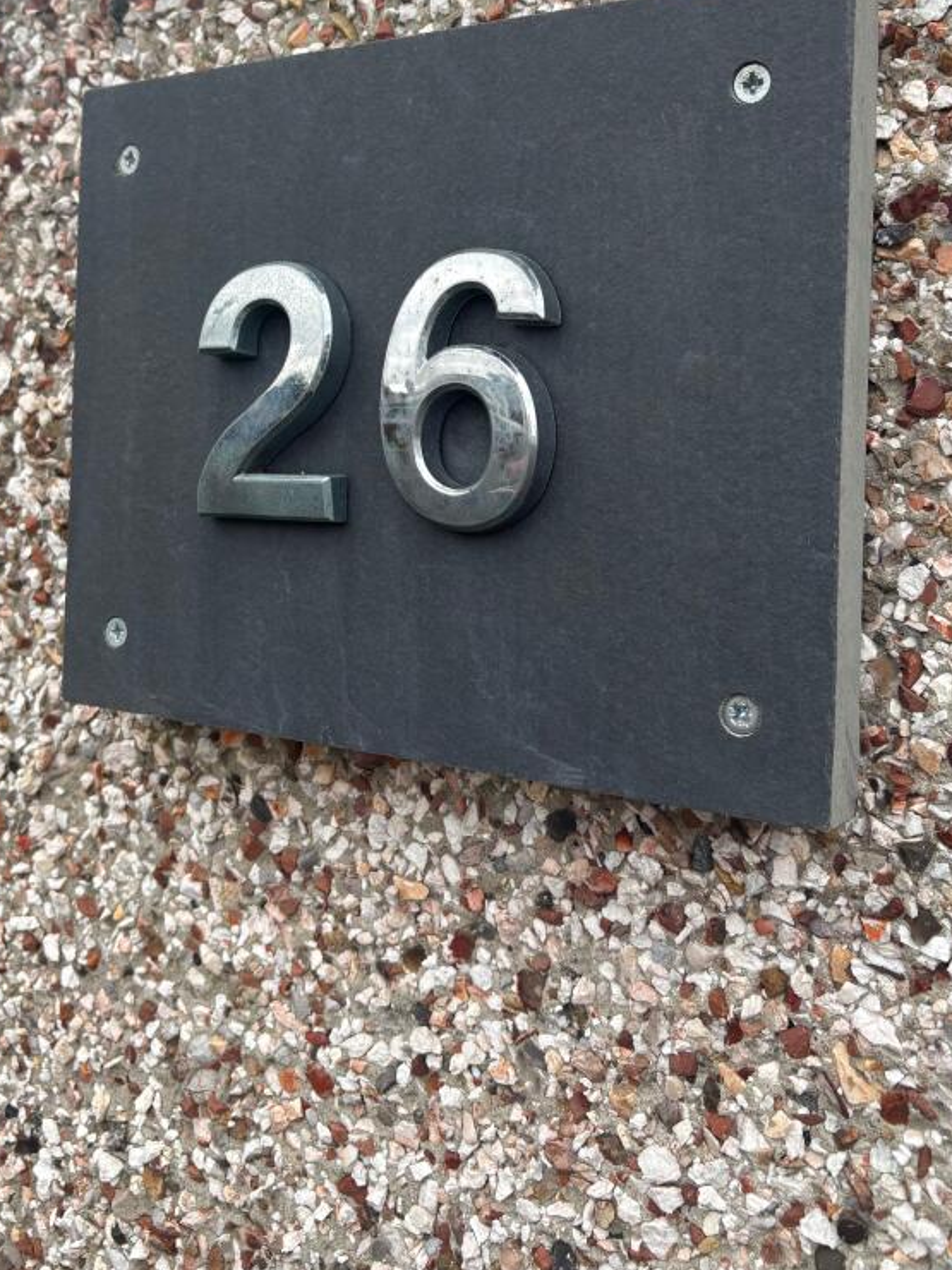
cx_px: 444
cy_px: 451
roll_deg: -0.8
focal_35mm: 36
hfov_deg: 39.6
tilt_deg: +0.0
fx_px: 1320
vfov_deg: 50.7
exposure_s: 1/424
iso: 50
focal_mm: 5.96
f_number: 1.6
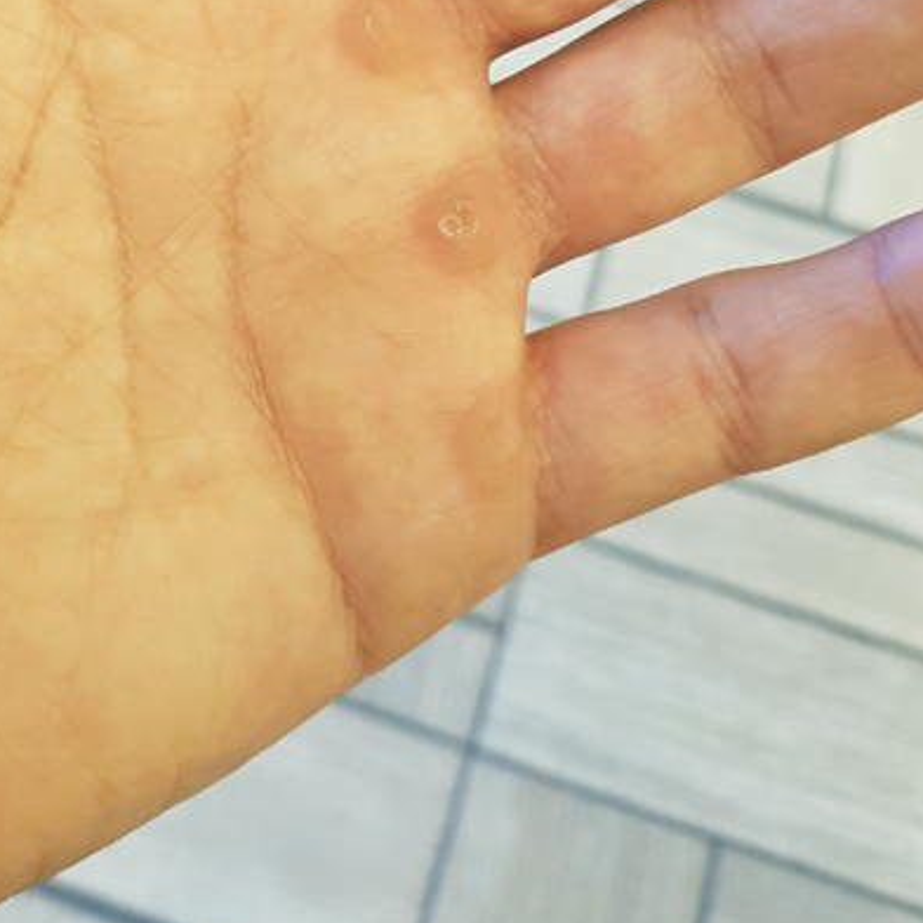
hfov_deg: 31.4
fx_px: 1629
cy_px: 0
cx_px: 308
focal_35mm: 54
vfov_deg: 29.5
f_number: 1.7
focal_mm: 4.3
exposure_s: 1/33
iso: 200
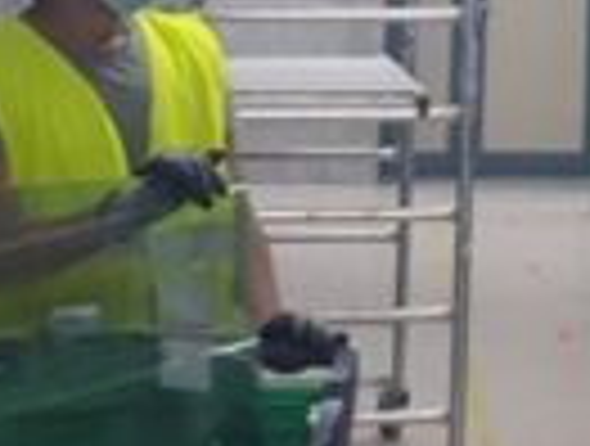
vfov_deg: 9.4
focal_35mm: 152
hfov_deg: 12.6
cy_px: -329
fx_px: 2598
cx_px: 739
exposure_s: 1/50
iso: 125
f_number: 1.7
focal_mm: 4.2
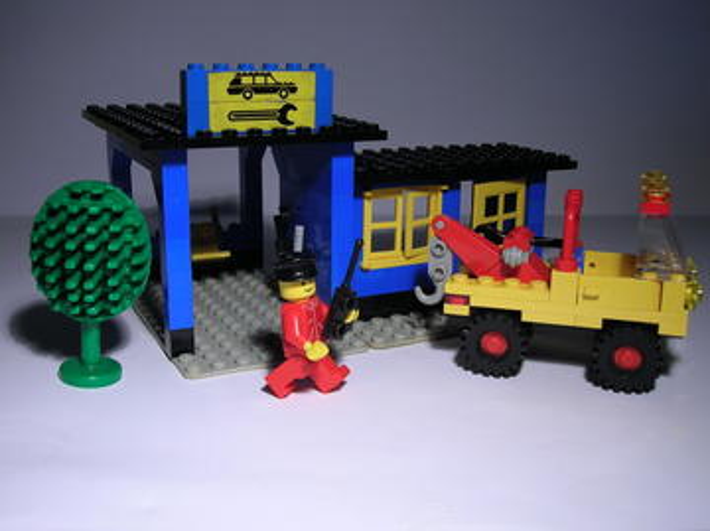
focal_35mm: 38
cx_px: 355
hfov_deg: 49.0
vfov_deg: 37.6
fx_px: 778
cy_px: 266
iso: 50
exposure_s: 1/36.3
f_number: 3
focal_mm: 6.4
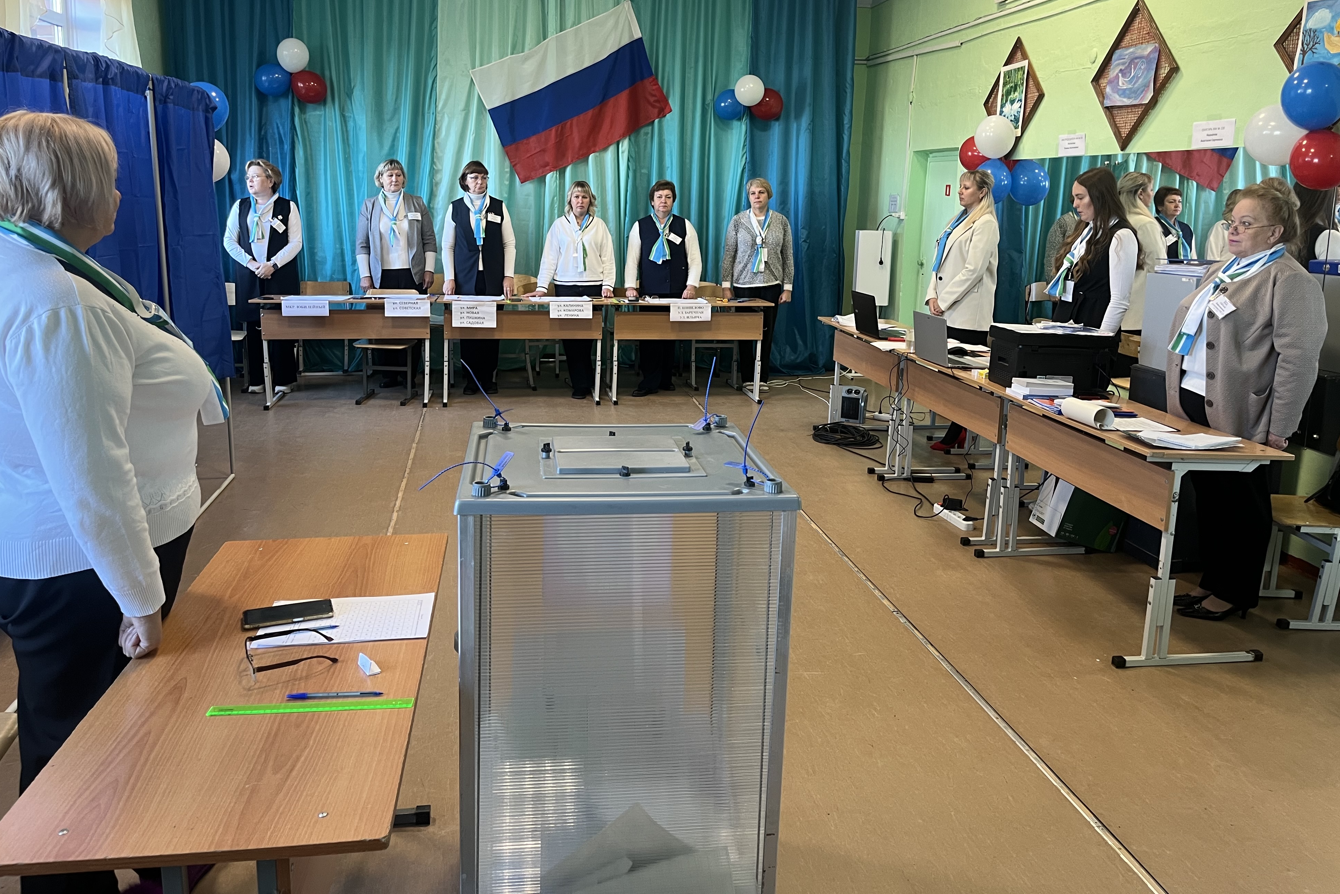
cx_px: 673
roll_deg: -1.8
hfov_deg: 65.5
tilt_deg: -9.6
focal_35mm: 28
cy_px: 377
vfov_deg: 46.2
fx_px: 1042
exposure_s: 1/50
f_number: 1.6
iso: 100
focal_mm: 5.1
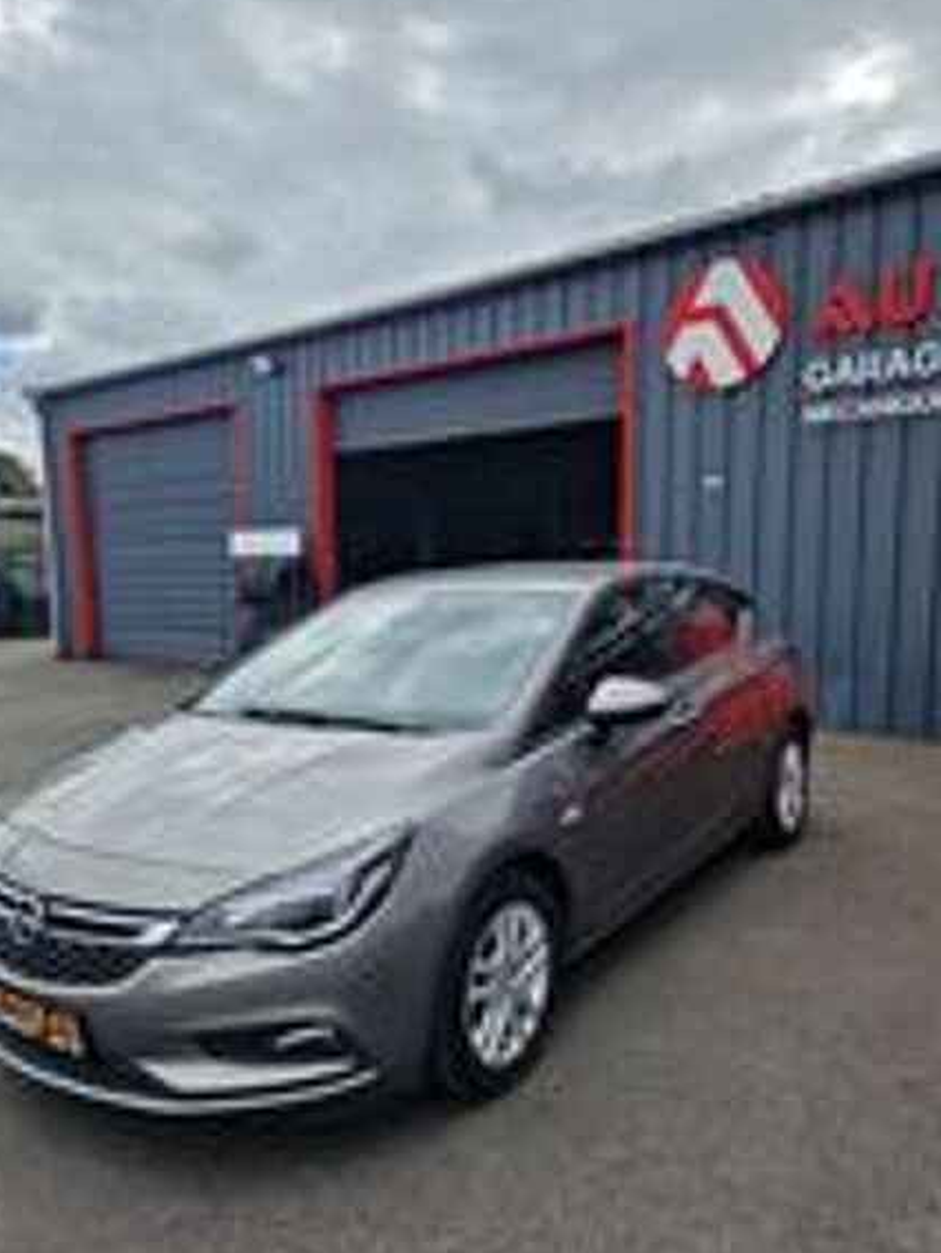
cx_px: 412
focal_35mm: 26
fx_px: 942
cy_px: 675
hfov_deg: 53.0
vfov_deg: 67.2
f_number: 1.8
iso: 50
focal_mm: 5.4
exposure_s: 1/990
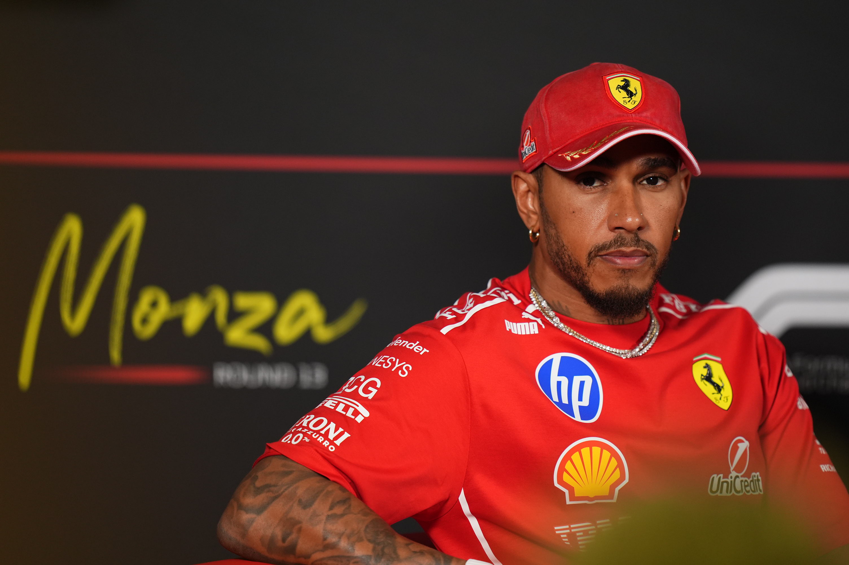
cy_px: 282
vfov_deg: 3.4
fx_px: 9425
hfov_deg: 5.2
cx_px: 424
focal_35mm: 400
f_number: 2.8
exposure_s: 1/160
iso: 1250
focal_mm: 400
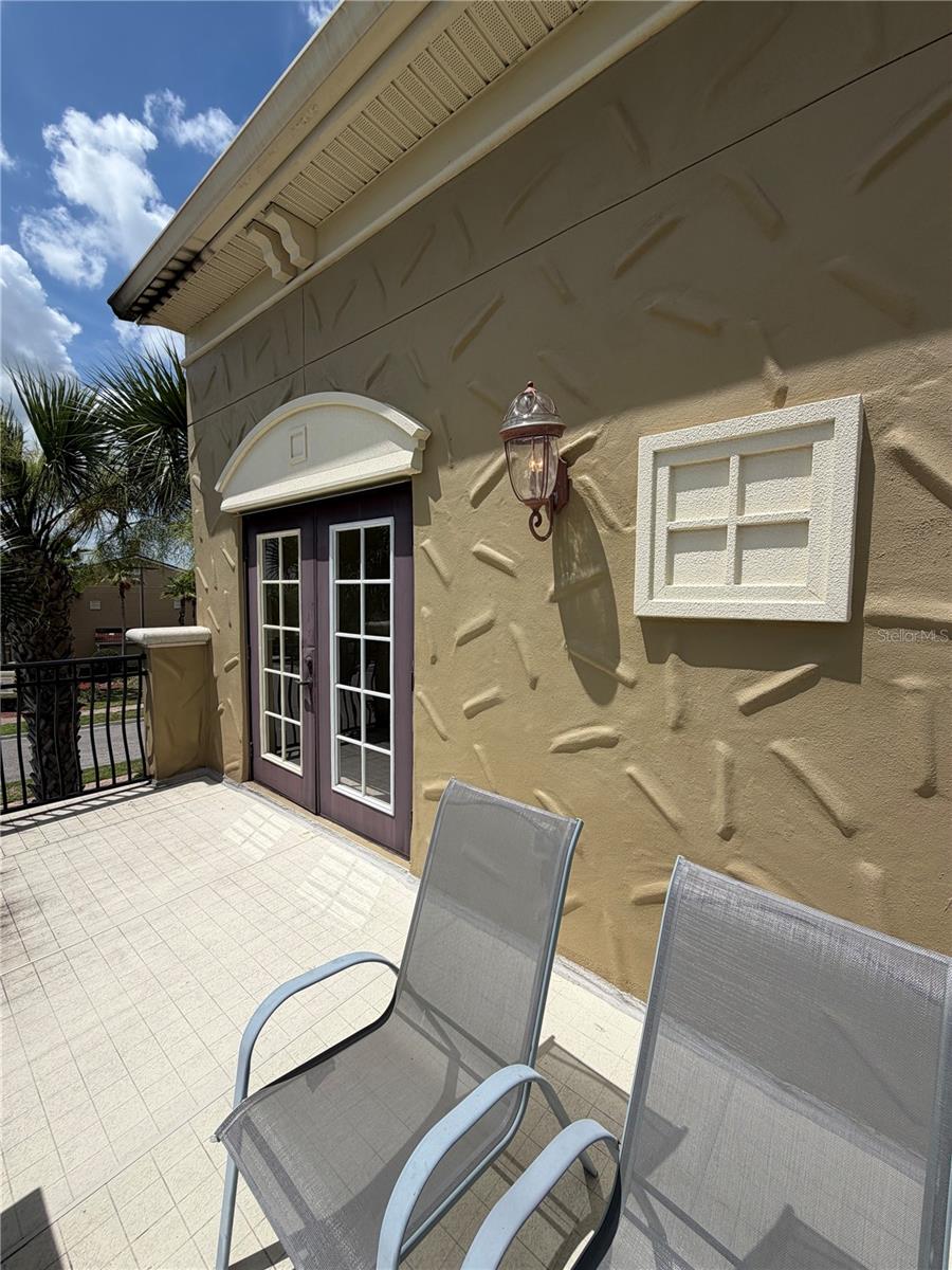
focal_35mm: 14
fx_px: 513
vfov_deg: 102.1
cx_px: 476
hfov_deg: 85.7
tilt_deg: -5.1
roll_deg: +1.1
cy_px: 635
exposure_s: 1/1795
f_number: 2.2
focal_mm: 2.22
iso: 20
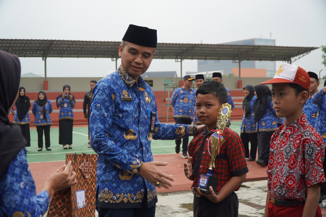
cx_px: 163
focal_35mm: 48
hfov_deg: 41.1
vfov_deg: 28.1
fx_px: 435
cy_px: 108
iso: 100
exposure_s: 1/250
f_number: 4.5
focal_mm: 32
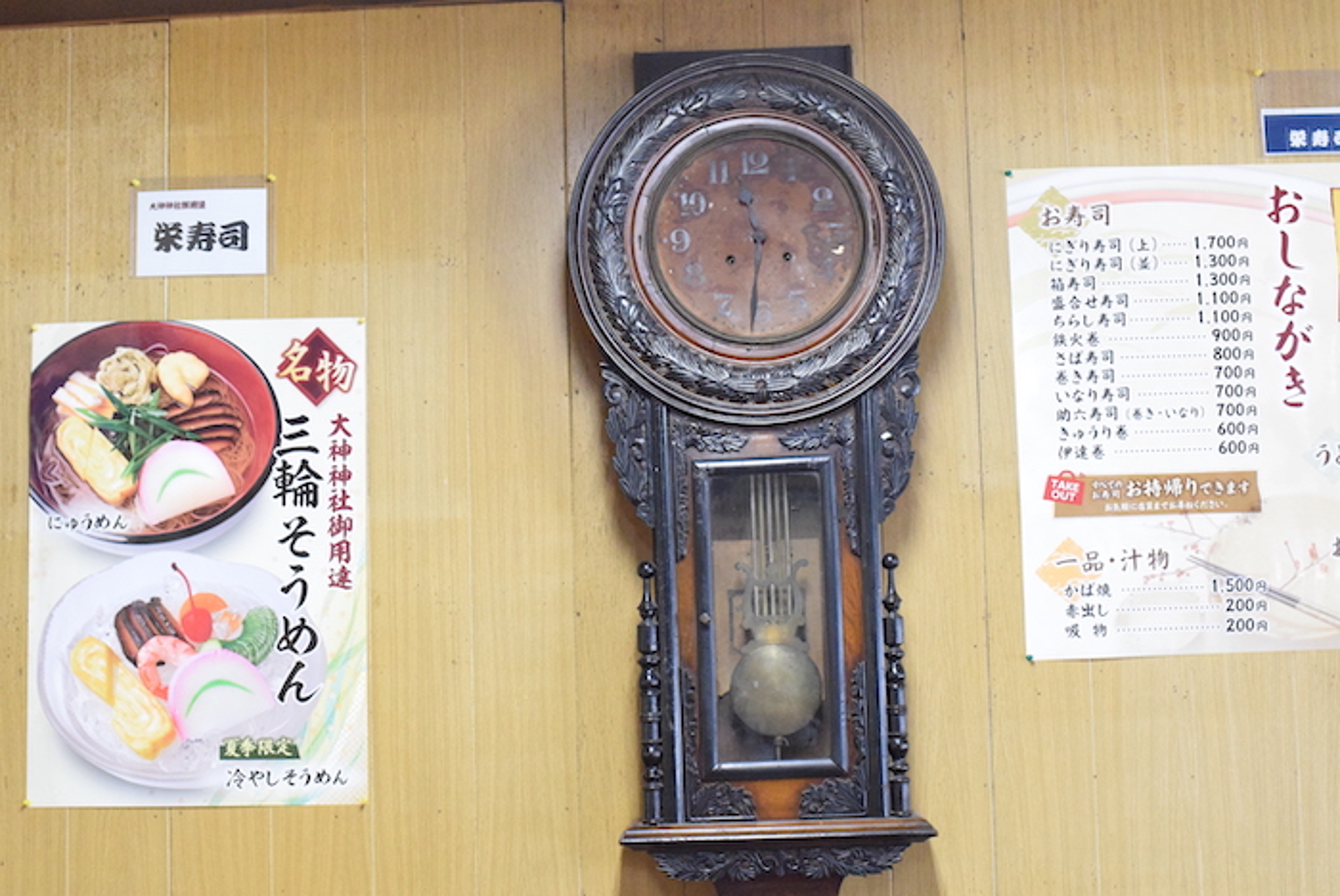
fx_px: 1956
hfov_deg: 37.8
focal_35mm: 52
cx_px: 670
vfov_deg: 25.8
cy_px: 448
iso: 8000
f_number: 5.6
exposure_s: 1/125
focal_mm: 35
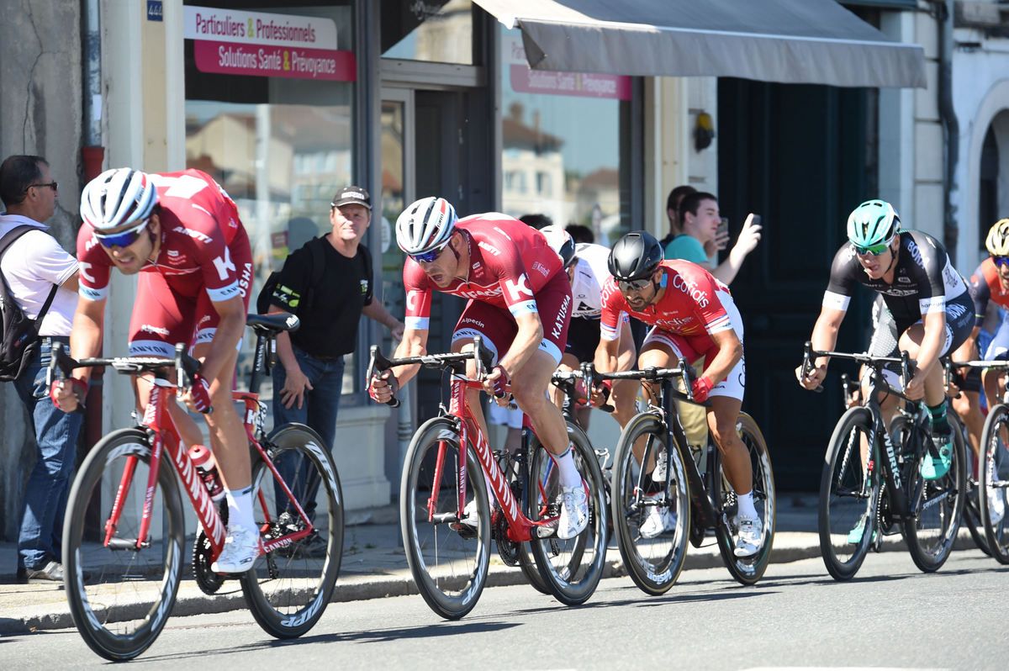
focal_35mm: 165
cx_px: 504
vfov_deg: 8.3
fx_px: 4621
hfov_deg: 12.5
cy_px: 336
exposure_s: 1/1000
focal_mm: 165
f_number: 5.6
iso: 800
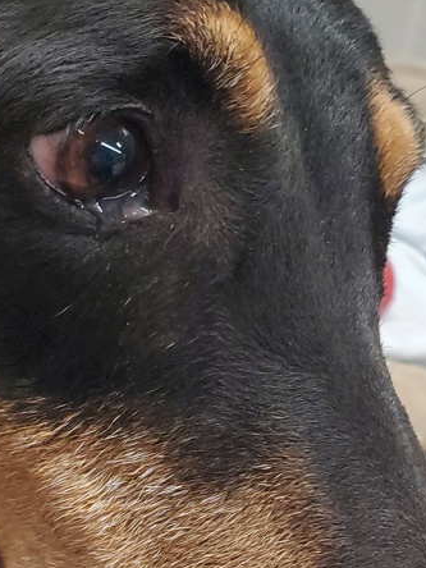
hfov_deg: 24.3
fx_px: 985
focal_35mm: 60
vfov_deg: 31.3
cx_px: 270
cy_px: 458
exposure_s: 1/120
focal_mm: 4.3
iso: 640
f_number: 2.4
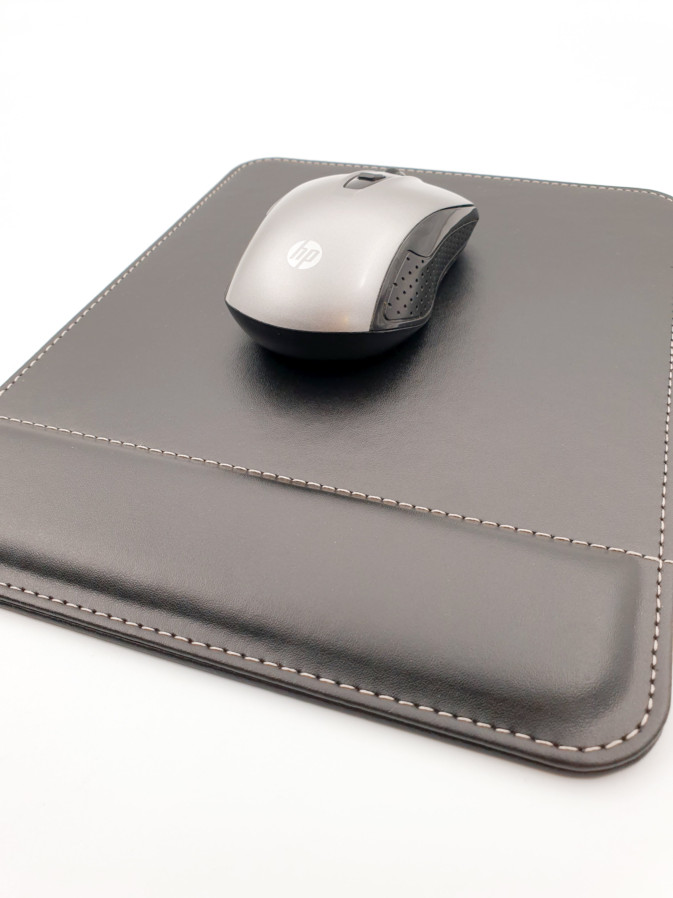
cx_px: 336
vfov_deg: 67.3
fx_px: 674
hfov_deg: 53.1
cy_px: 449
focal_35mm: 26
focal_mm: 4.3
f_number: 2.4
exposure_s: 1/125
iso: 50
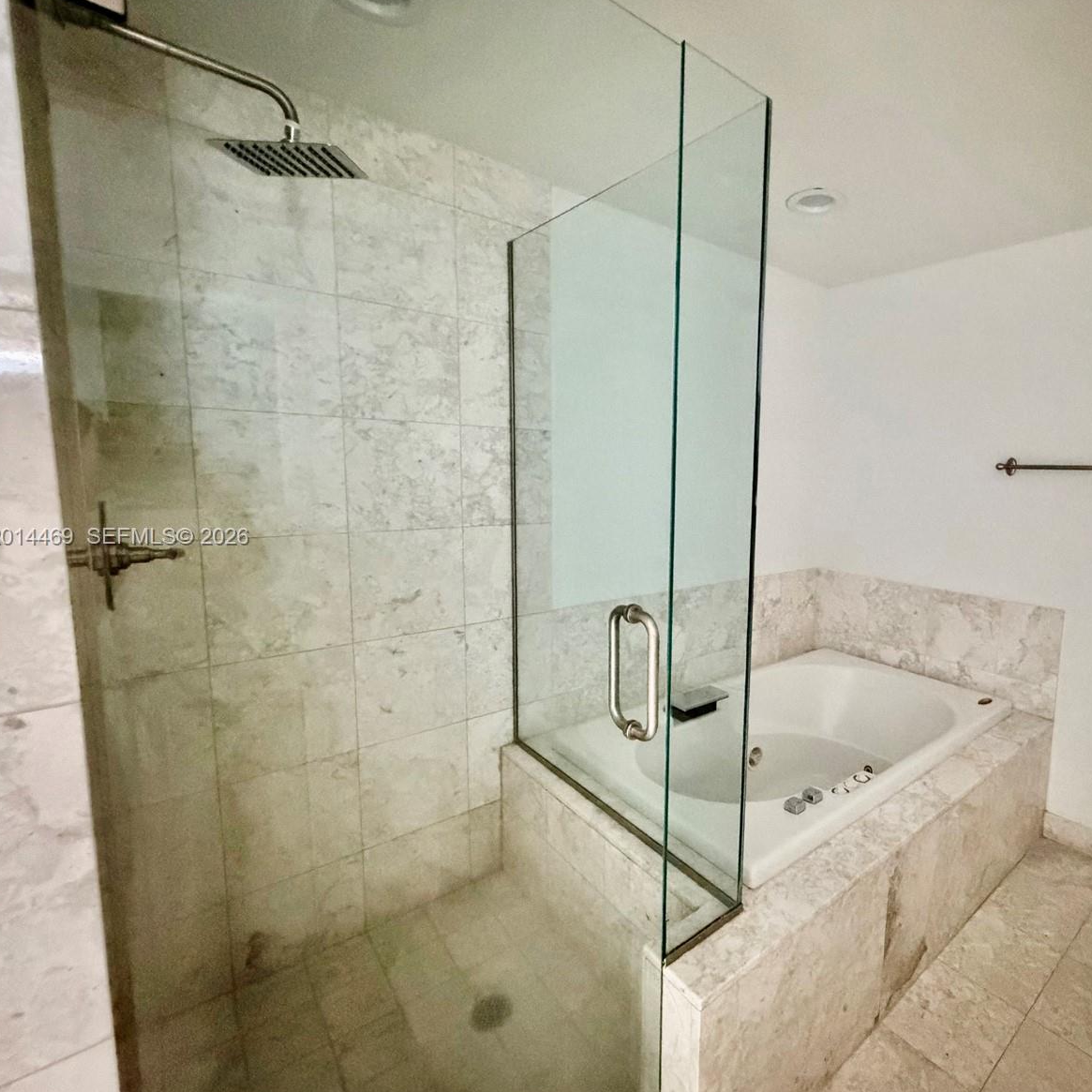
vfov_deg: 84.0
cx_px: 707
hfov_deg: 81.8
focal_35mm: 17
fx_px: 607
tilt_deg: -4.8
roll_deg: -0.9
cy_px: 538
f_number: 2.2
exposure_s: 1/52
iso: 1250
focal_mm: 2.22
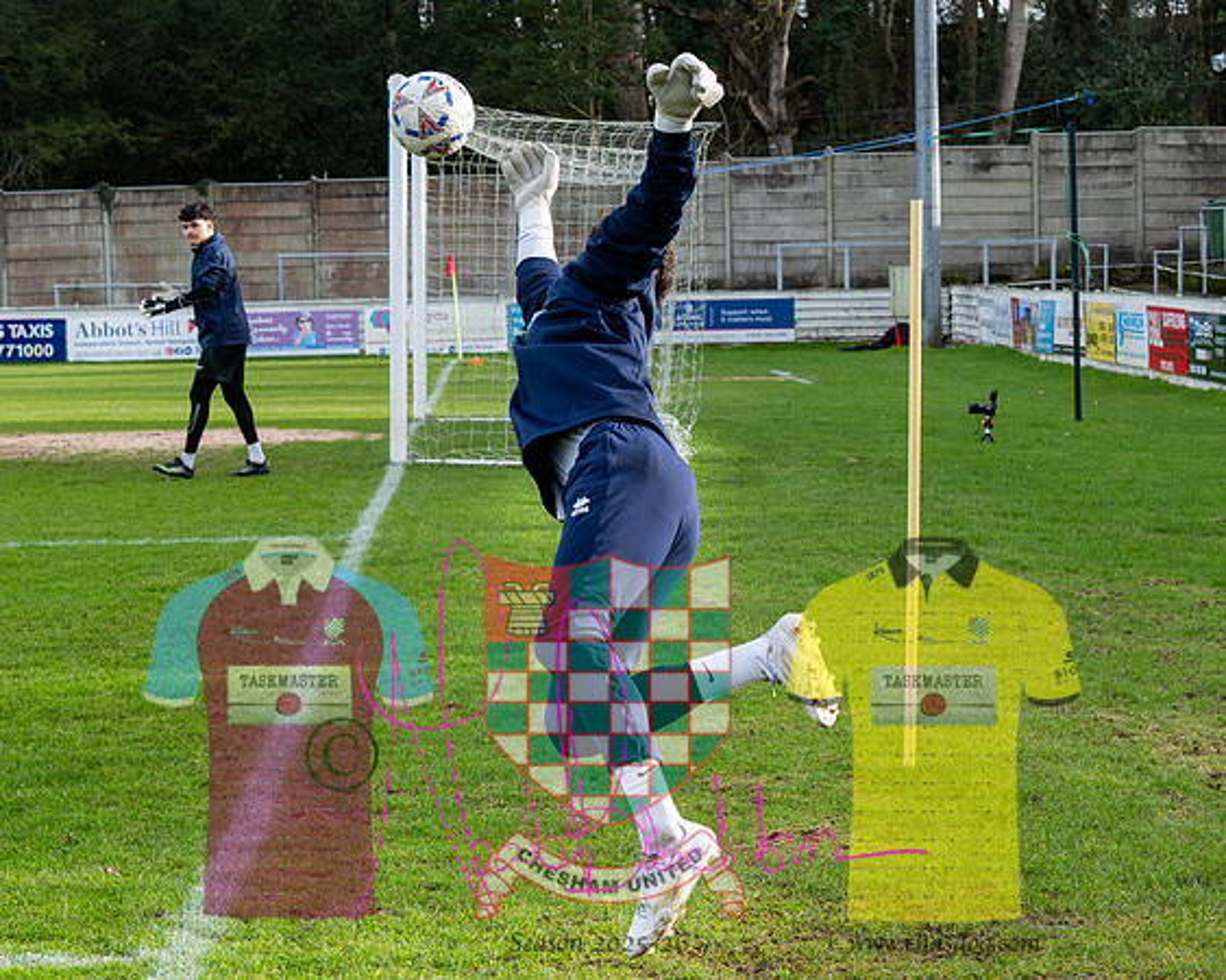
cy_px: 568
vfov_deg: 15.7
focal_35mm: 98
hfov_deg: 19.5
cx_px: 773
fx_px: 3553
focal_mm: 35
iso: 1250
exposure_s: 1/1250
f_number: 4.5
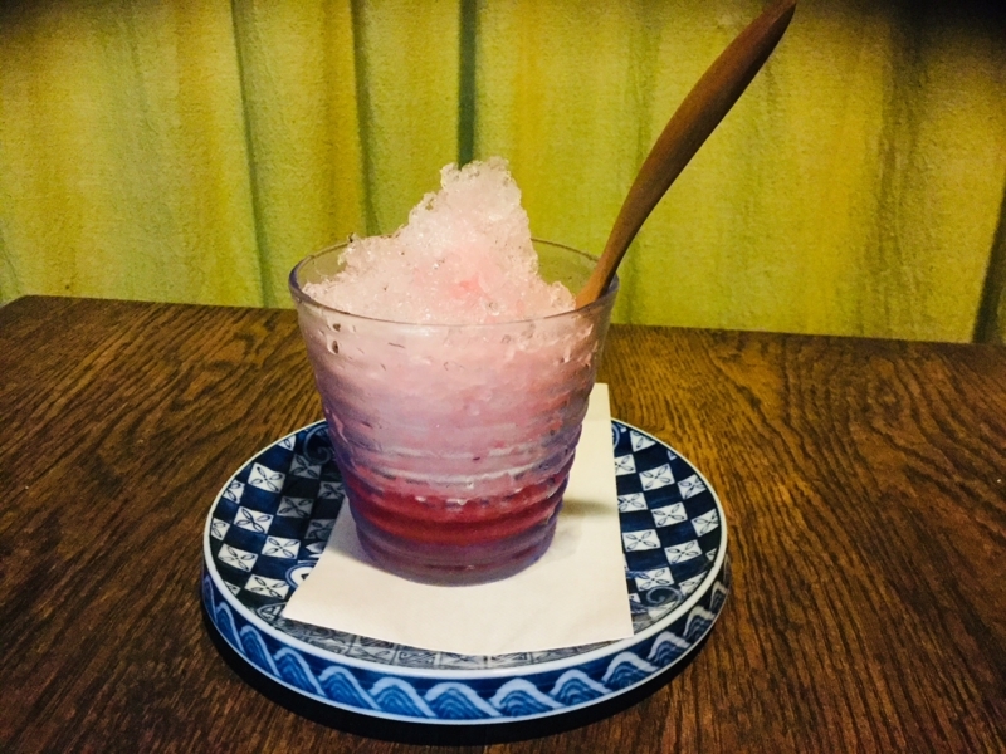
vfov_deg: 45.4
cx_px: 503
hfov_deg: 58.4
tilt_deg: -22.3
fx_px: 901
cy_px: 377
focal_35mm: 31
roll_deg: -3.7
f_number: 2.4
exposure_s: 1/15
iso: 400
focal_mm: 3.3
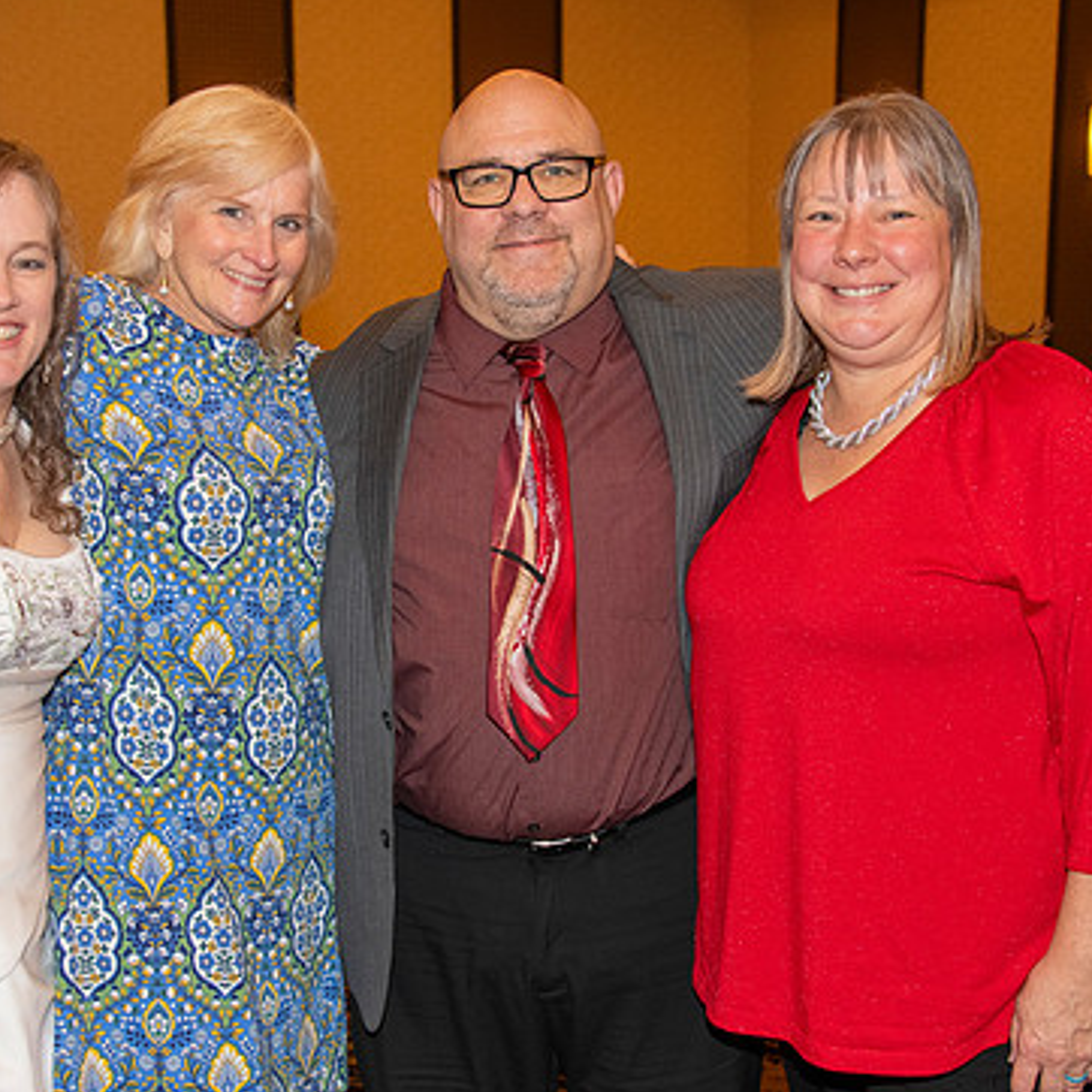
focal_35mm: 60
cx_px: 428
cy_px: 569
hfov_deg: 28.5
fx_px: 2141
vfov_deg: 28.6
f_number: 5.6
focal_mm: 44
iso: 2000
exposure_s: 1/60
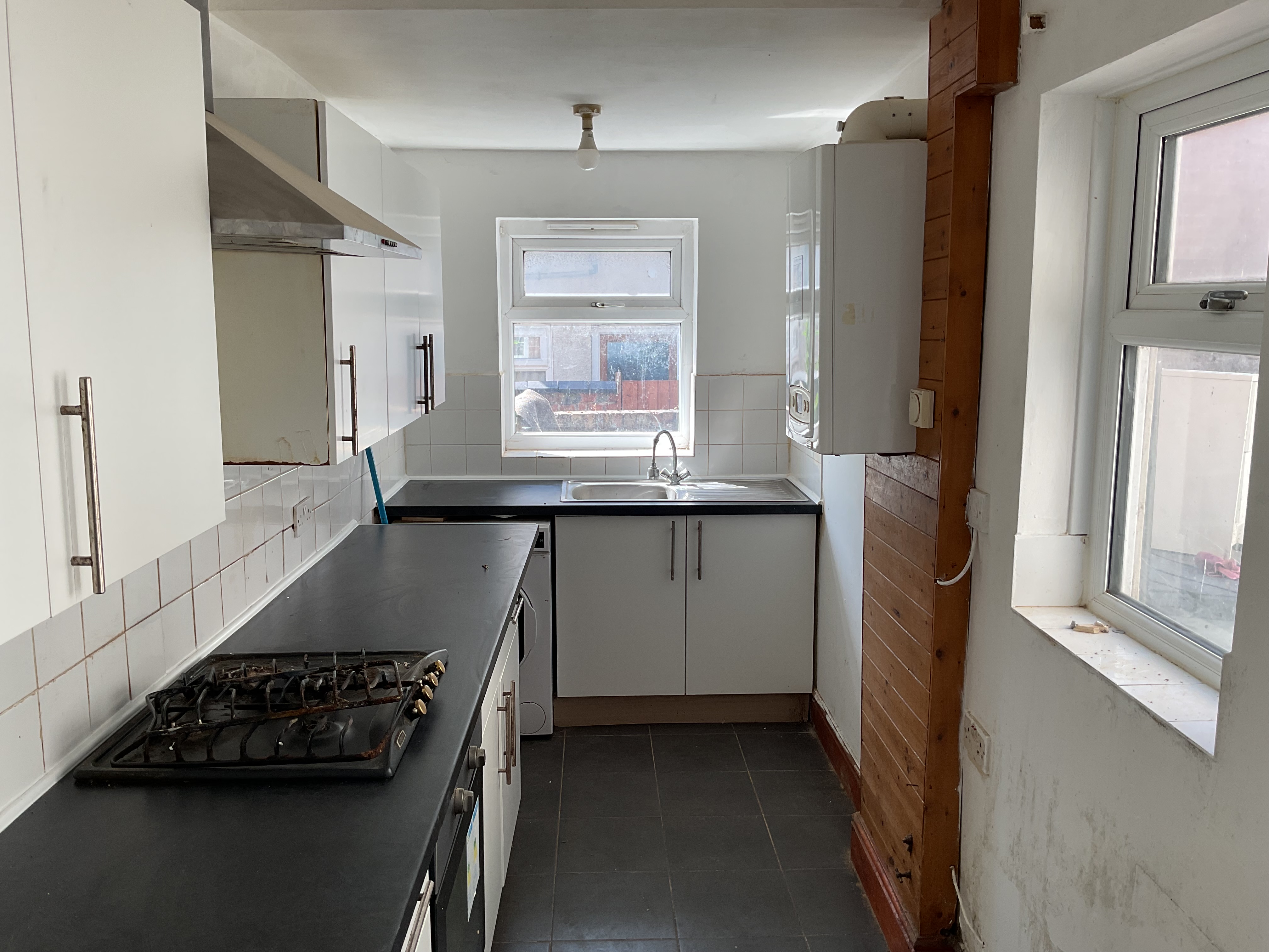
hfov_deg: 61.7
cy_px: 476
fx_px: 1063
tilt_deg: -8.6
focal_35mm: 29
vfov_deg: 48.2
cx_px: 634
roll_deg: +0.1
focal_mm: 3
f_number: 1.8
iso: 20
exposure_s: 1/120
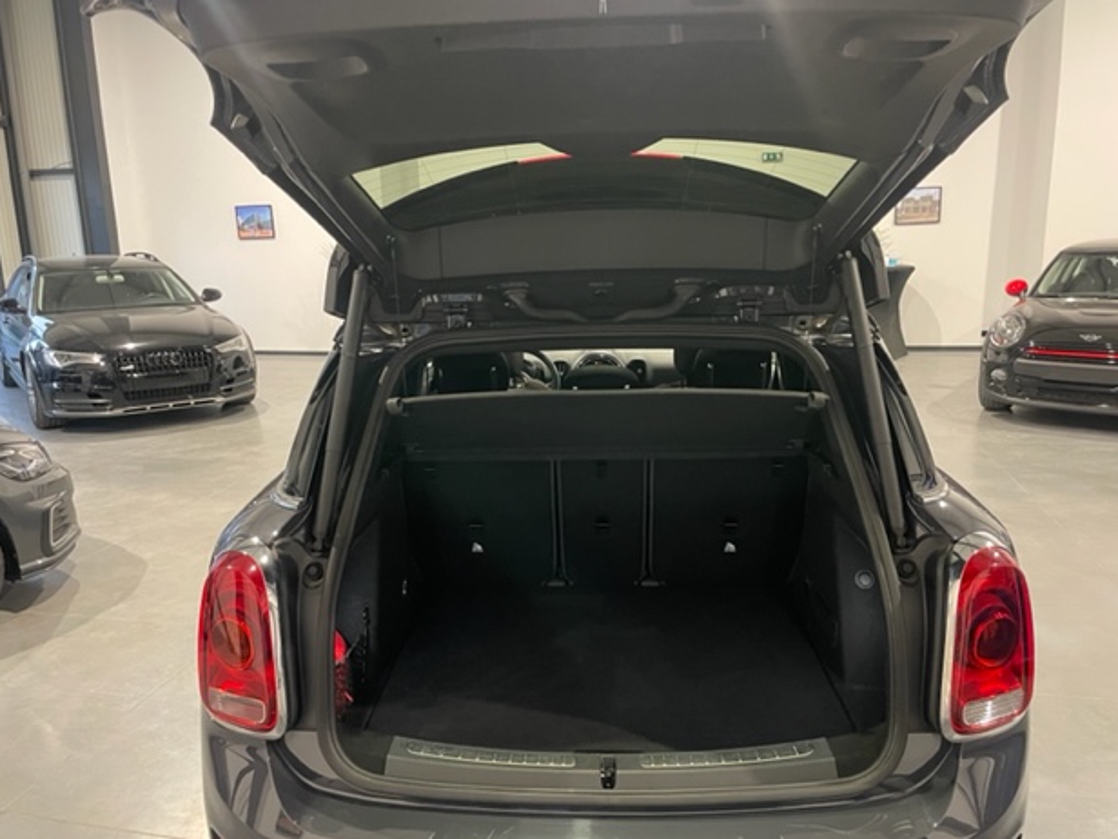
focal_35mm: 27
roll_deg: +1.0
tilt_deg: -13.6
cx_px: 544
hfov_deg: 65.3
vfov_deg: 51.3
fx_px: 872
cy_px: 434
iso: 400
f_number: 1.6
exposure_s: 1/50
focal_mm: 4.2
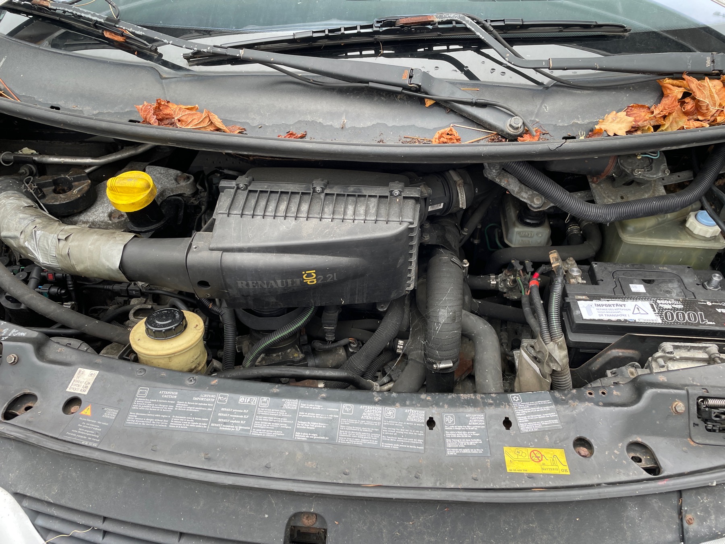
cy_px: 272
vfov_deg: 53.1
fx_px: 545
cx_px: 362
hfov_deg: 67.3
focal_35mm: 26
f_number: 1.6
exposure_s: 1/140
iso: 32
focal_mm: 4.2
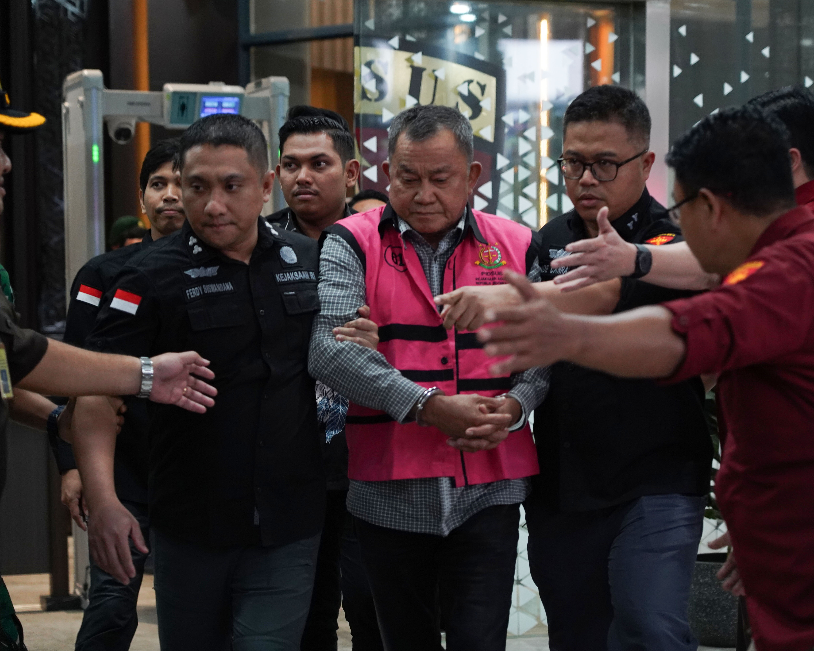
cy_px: 324
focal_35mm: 94
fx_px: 2265
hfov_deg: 20.4
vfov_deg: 16.4
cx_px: 460
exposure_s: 1/250
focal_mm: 83
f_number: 4
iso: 3200
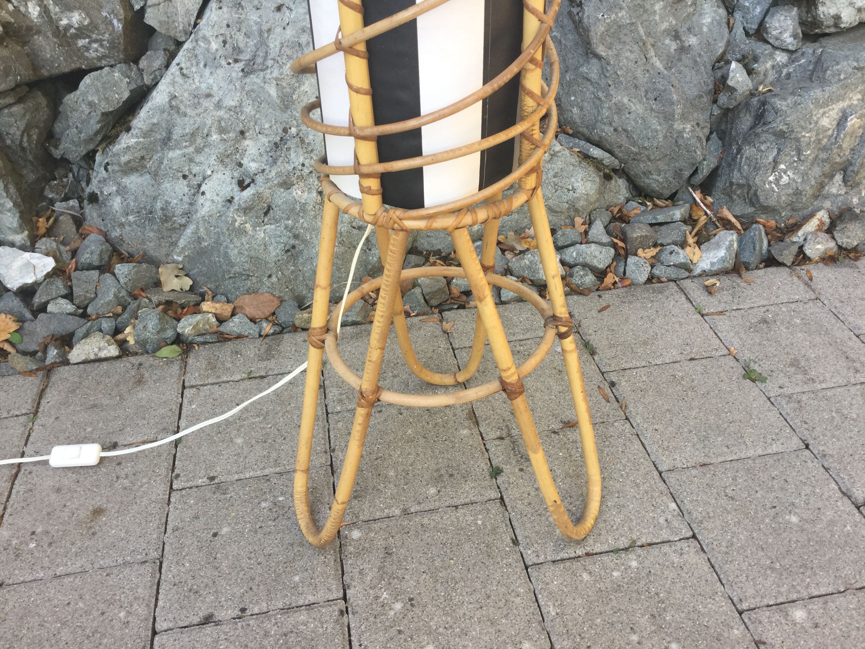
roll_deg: -2.3
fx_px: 775
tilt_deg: -35.4
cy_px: 324
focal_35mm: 31
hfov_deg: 58.4
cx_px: 432
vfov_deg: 45.4
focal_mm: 3.3
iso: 32
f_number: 2.4
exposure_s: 1/50
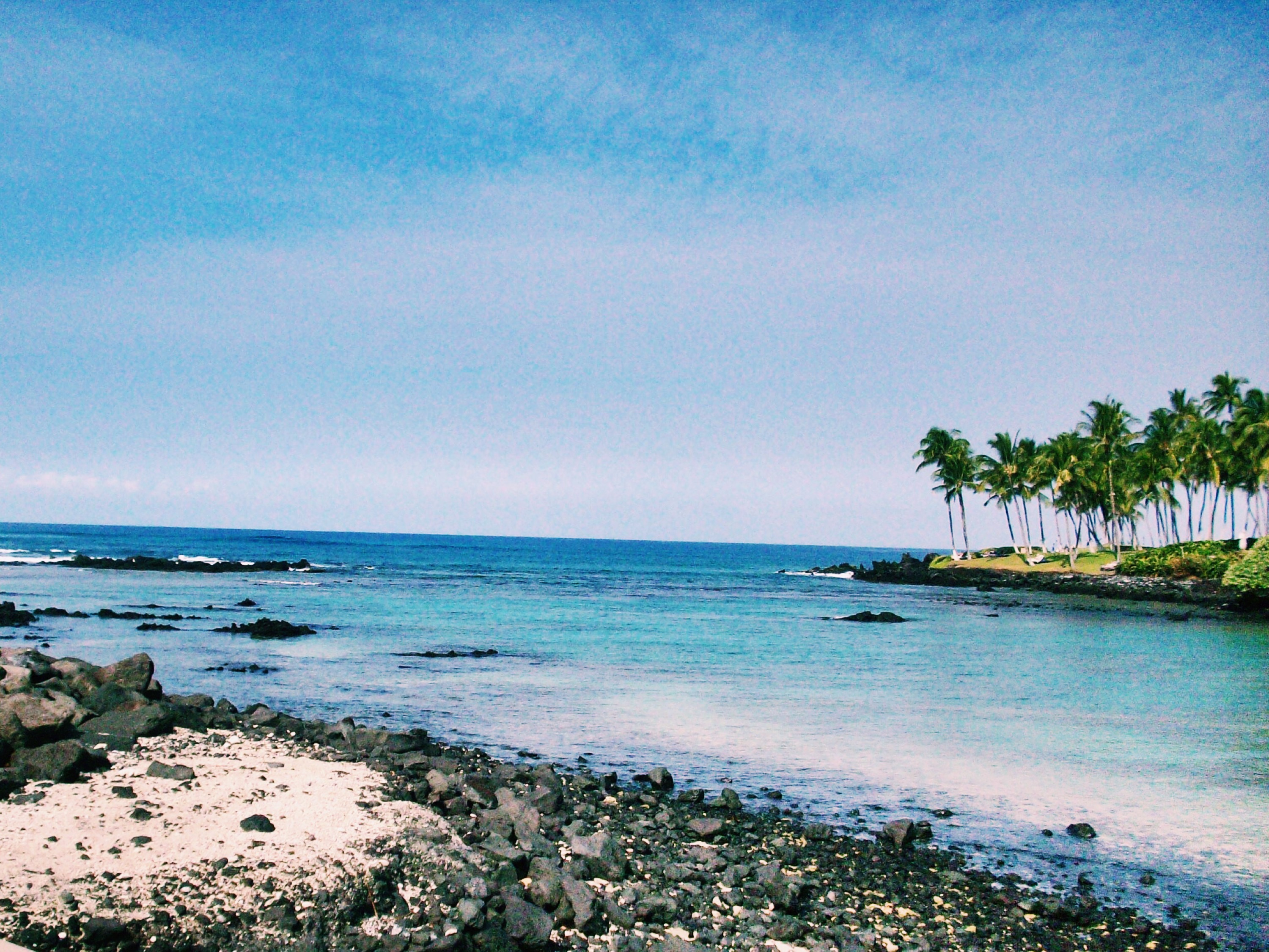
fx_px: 1356
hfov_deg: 50.1
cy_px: 476
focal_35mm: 37
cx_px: 634
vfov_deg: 38.7
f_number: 5.6
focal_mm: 6.2
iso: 200
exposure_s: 1/1027
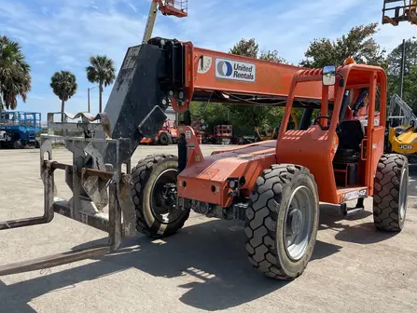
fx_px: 386
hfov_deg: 56.8
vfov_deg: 44.2
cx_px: 208
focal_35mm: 32
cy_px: 171
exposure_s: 1/3040
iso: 32
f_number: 1.6
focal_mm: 4.2
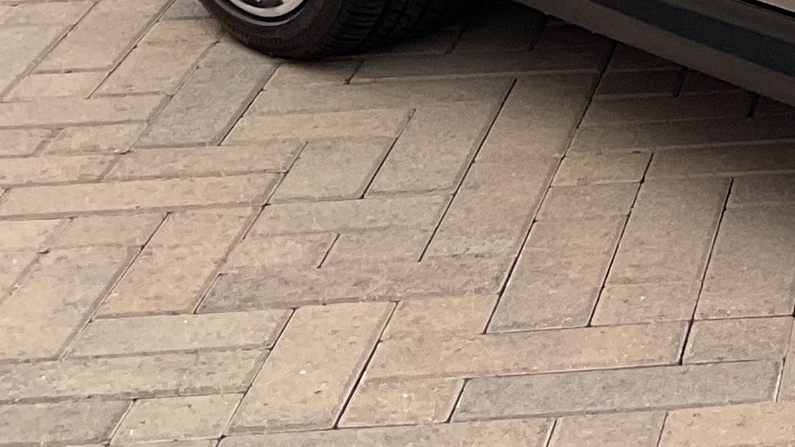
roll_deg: +1.3
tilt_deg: -11.9
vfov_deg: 8.1
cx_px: 1612
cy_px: -226
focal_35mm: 147
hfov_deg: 12.7
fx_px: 3098
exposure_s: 1/504
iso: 16
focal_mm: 3
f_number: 1.8
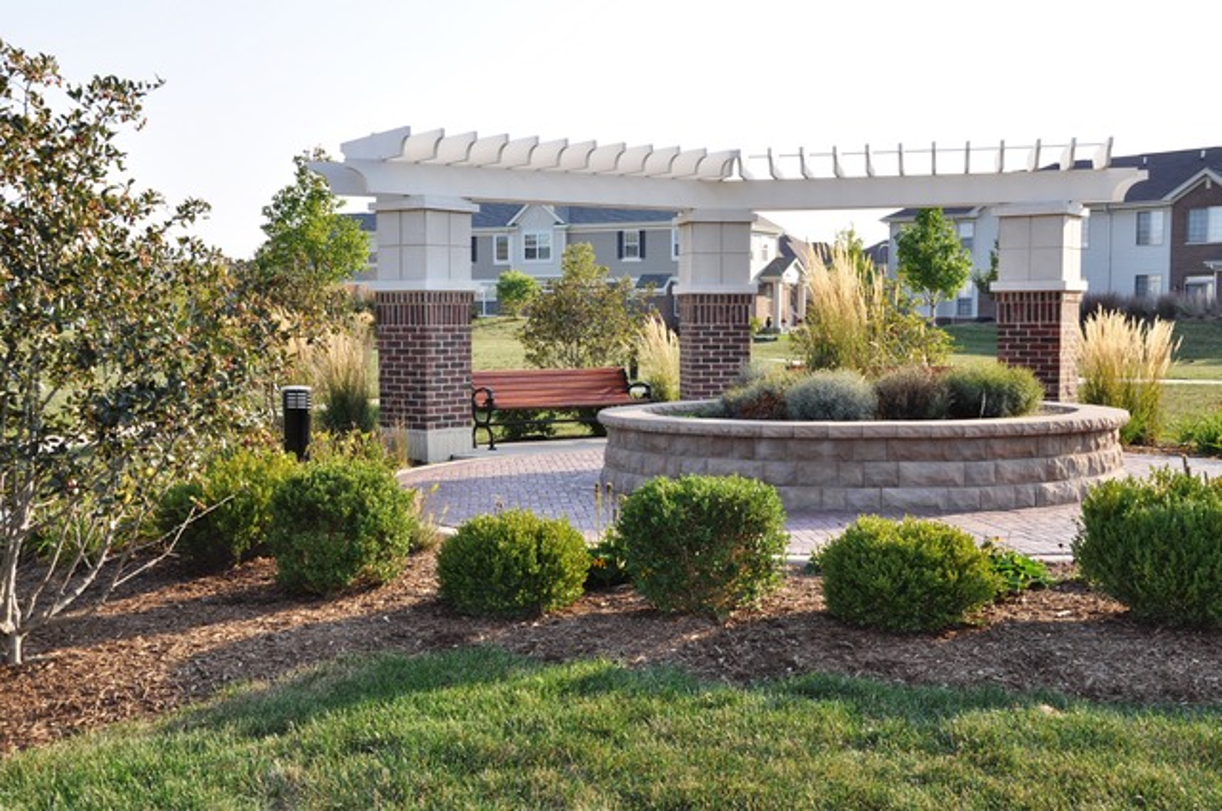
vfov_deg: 31.8
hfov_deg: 46.5
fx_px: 1424
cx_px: 611
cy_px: 406
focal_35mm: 42
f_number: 9
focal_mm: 28
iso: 200
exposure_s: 1/200
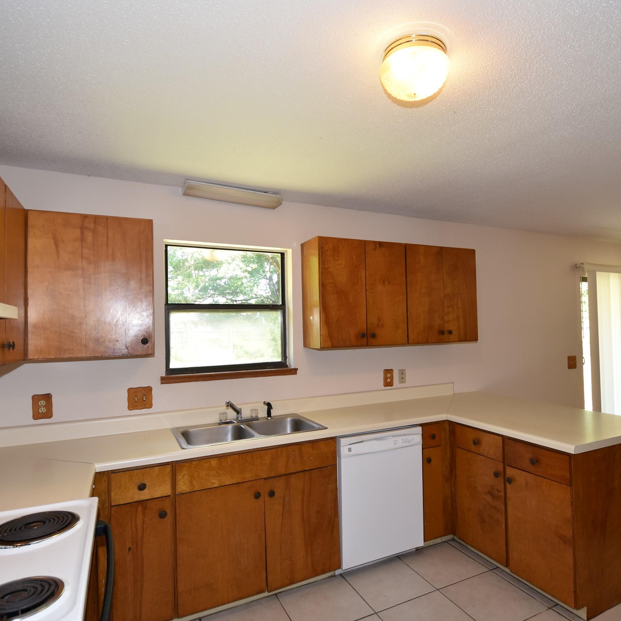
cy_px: 309
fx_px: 406
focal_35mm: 20
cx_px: 340
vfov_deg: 74.8
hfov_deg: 74.6
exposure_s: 1/60
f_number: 4
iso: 320
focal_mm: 10
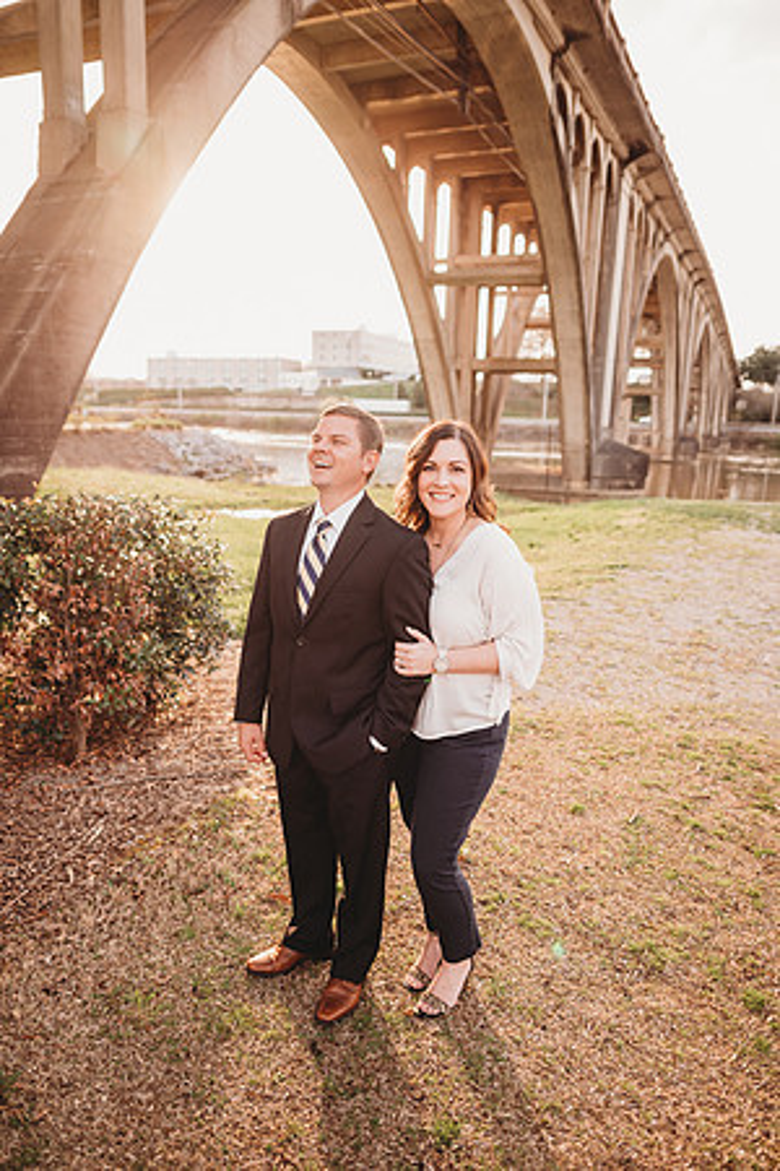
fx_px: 780
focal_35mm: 24
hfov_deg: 53.1
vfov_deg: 73.7
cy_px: 586
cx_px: 390
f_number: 2.5
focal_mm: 24
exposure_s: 1/250
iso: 125
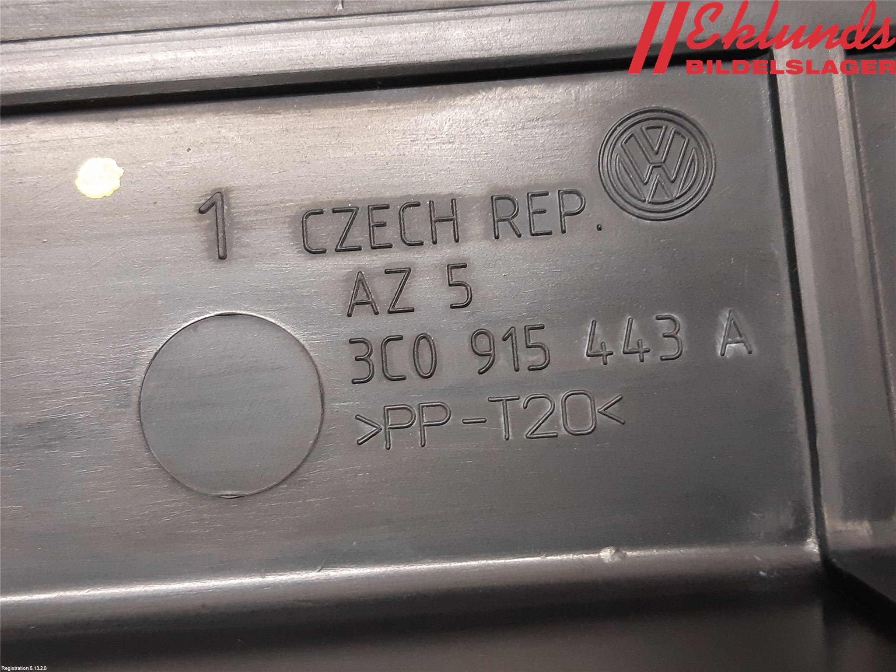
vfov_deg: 53.1
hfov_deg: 67.3
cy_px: 336
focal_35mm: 26
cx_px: 448
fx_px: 673
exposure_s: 1/50
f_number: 1.7
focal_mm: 3.93
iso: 250
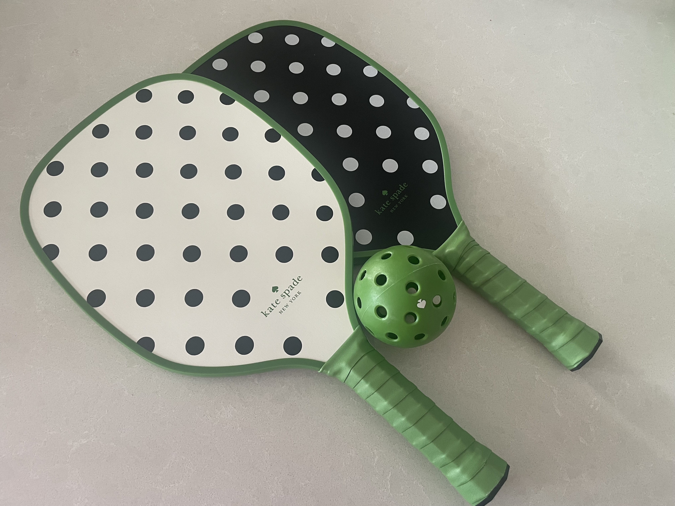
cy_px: 253
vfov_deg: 53.1
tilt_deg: -66.2
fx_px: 507
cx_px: 338
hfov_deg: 67.3
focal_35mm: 26
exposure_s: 1/60
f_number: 1.6
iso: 250
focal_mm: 4.2
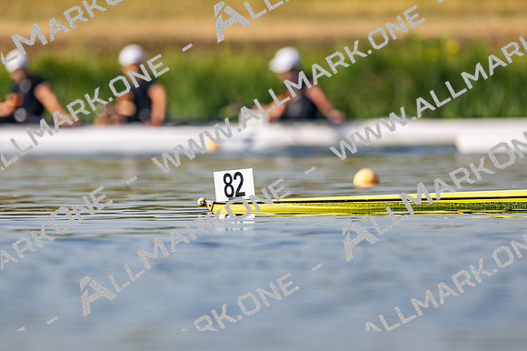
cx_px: 264
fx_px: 13167
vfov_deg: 1.5
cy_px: 176
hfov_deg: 2.3
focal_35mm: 900
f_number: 4
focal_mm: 600
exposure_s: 1/2500
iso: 110
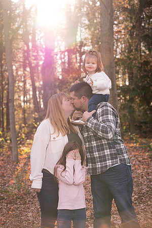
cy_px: 114
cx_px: 76
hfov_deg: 16.1
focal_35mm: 85
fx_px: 538
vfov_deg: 23.9
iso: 320
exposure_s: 1/250
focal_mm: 85
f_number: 4
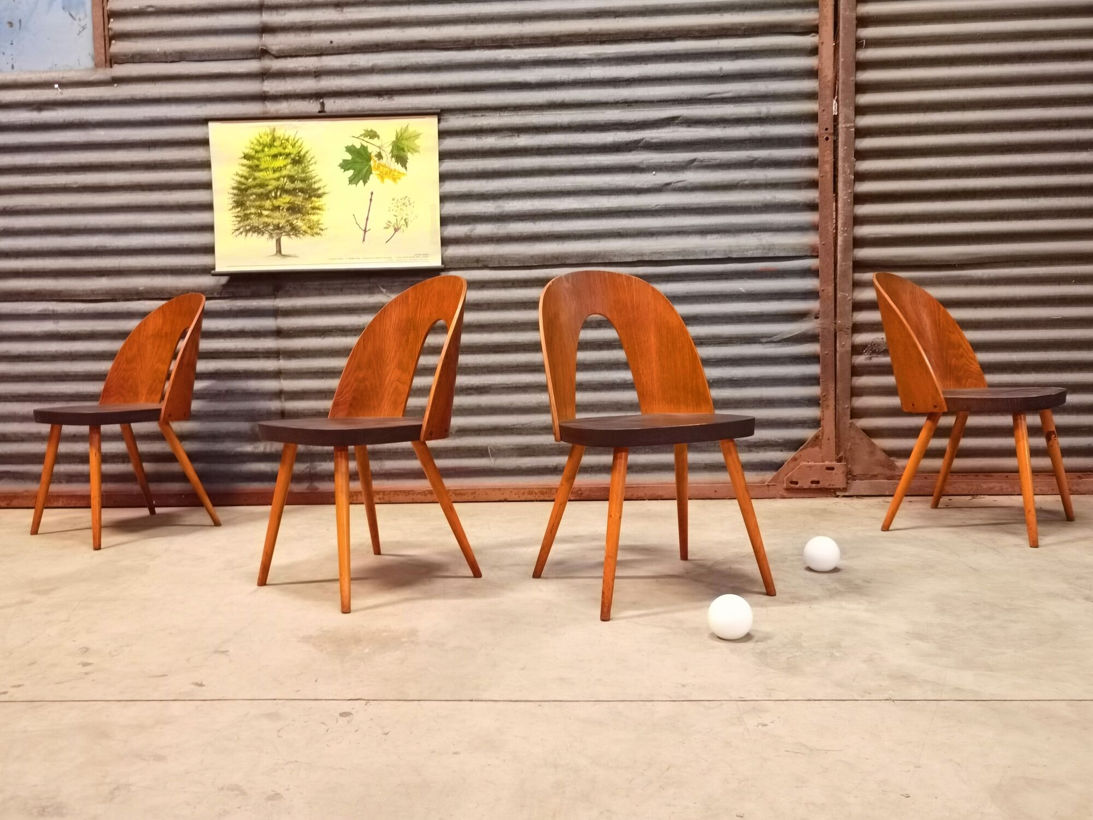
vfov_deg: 46.8
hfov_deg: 60.0
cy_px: 410
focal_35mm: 30
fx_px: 947
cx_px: 546
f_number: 1.9
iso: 800
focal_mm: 6.71
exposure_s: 1/20
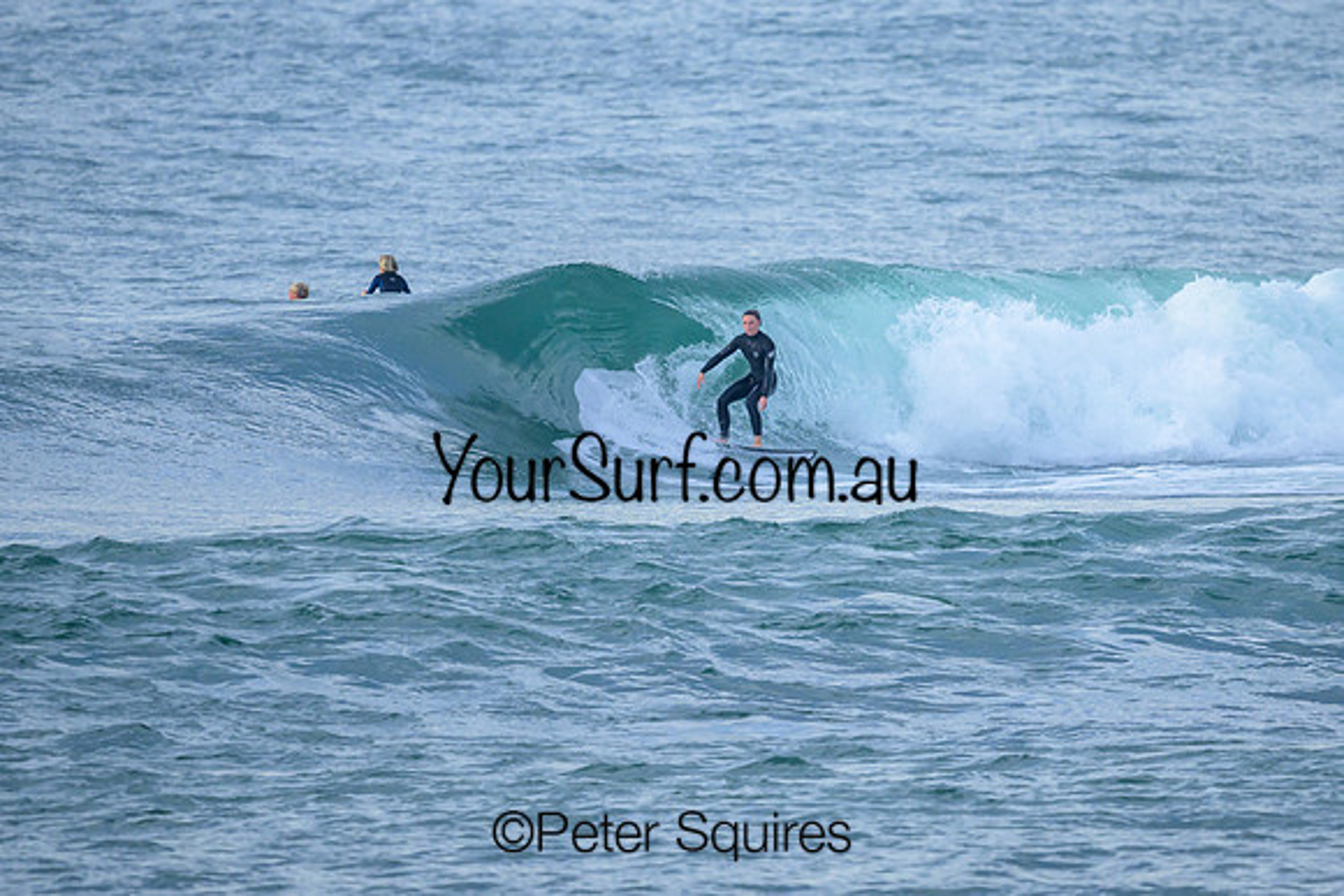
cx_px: 766
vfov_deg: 1.3
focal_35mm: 1098
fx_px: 41005
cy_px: 341
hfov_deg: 1.9
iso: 800
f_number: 6.3
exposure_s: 1/1600
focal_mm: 800
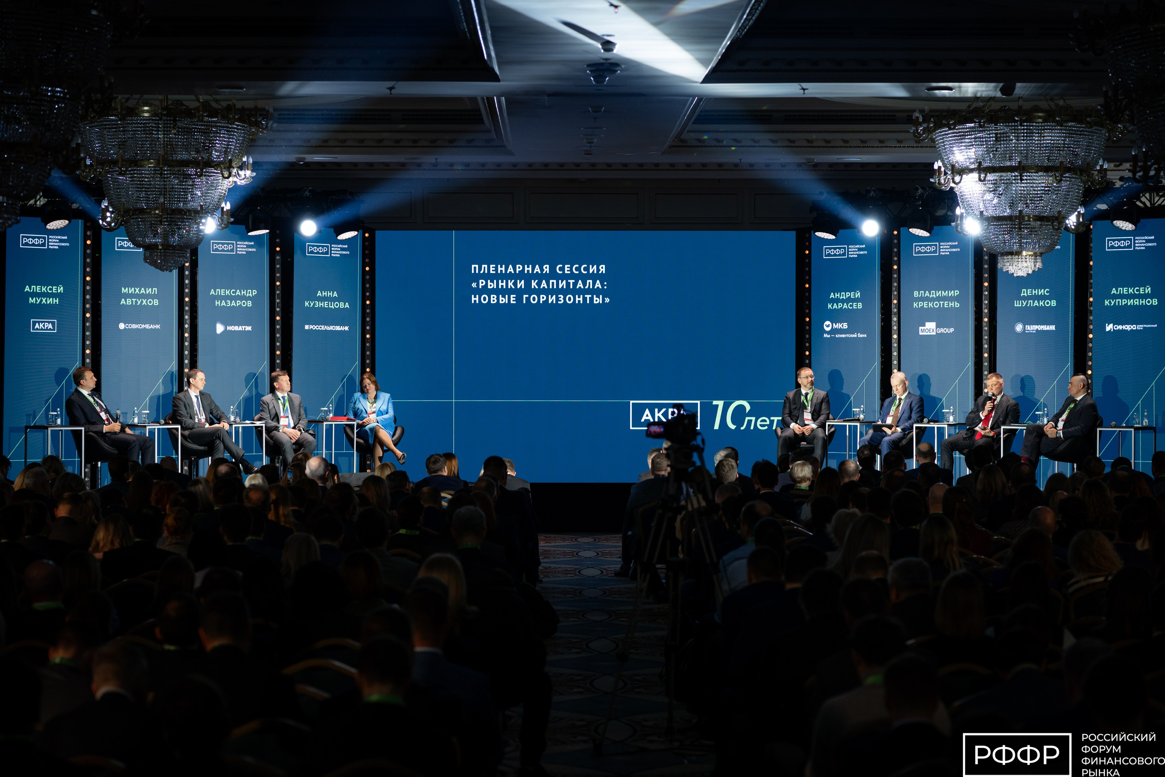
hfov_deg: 22.7
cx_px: 578
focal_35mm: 90
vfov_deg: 15.2
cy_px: 377
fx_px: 2902
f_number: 2.5
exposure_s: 1/160
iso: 640
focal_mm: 85
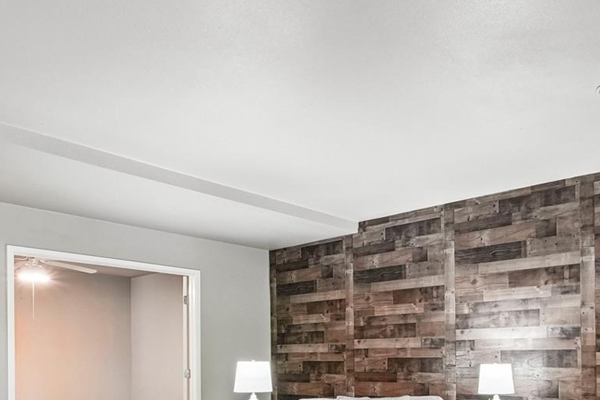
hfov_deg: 58.6
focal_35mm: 31
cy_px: 353
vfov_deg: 39.6
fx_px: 517
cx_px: 412
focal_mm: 10
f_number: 8
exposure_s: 1/3.33
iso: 800
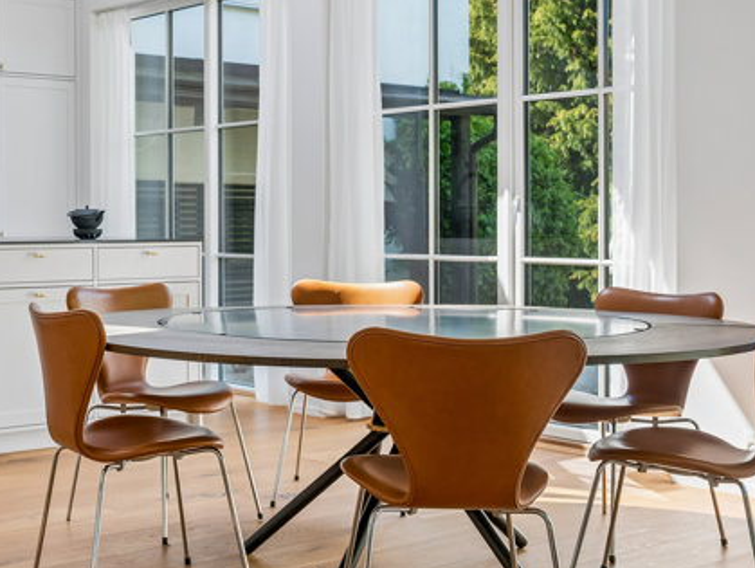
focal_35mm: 55
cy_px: 262
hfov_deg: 34.0
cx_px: 168
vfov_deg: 26.6
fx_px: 1201
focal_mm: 30
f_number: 5
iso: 400
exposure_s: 1/100
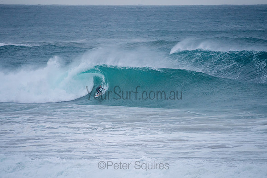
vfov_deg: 2.2
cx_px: 128
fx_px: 4549
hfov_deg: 3.4
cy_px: 82
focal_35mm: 613
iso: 560
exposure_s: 1/1250
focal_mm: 500
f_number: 5.6
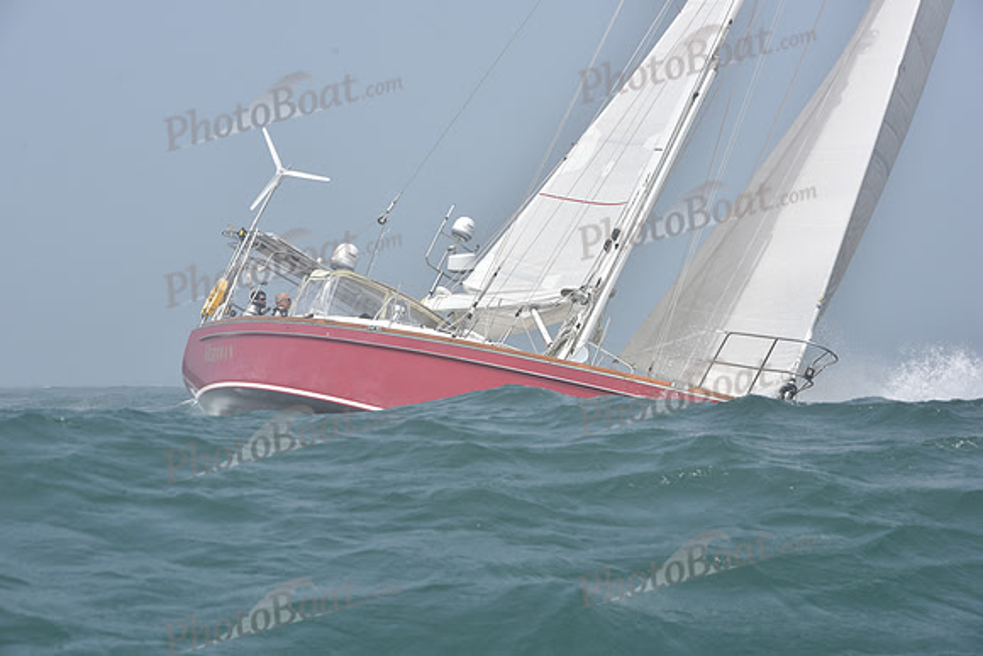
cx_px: 492
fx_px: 3004
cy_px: 328
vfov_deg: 12.5
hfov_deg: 18.6
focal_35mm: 110
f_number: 10
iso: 320
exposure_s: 1/1000
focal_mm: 110
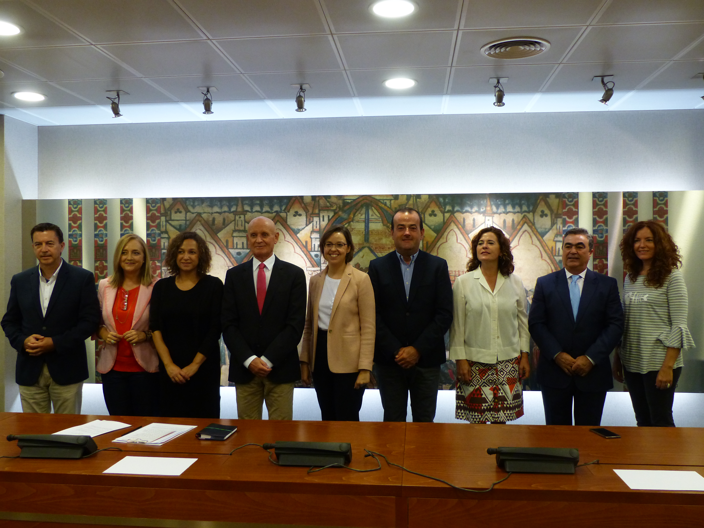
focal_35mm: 32
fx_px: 651
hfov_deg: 56.8
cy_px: 264
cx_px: 352
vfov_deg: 44.2
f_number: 2.8
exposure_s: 1/60
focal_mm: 5.7
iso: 320
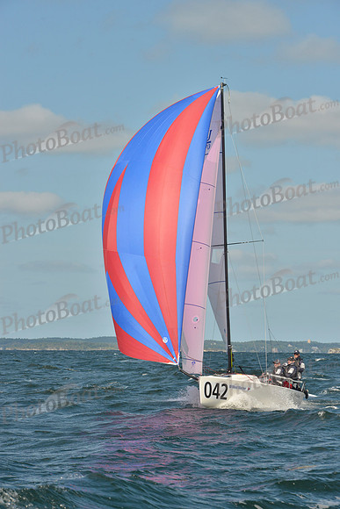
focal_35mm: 122
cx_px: 170
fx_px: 1727
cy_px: 254
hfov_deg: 11.2
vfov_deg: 16.8
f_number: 13
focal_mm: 122
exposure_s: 1/1000
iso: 400
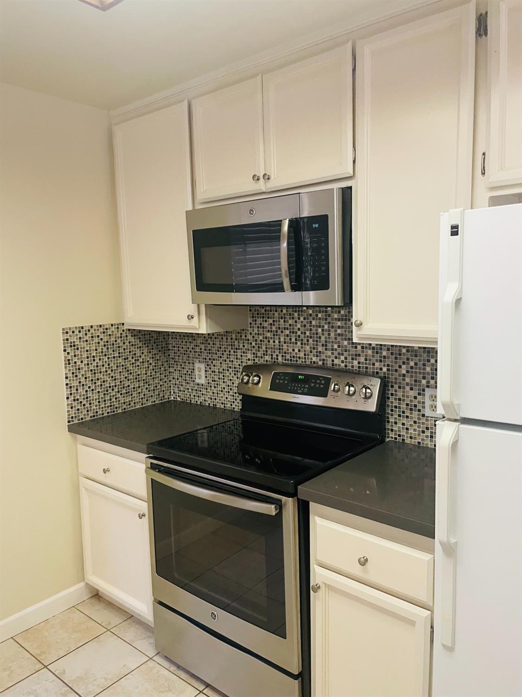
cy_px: 348
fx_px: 523
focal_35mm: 26
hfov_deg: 53.1
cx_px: 261
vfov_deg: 67.3
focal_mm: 4.2
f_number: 1.6
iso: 320
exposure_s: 1/60
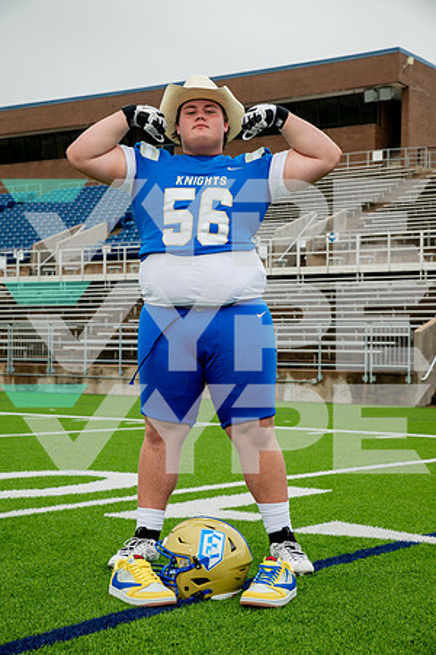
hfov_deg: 20.9
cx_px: 218
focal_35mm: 65
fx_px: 1181
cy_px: 328
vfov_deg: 31.0
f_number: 7.1
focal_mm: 65
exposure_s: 1/320
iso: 200
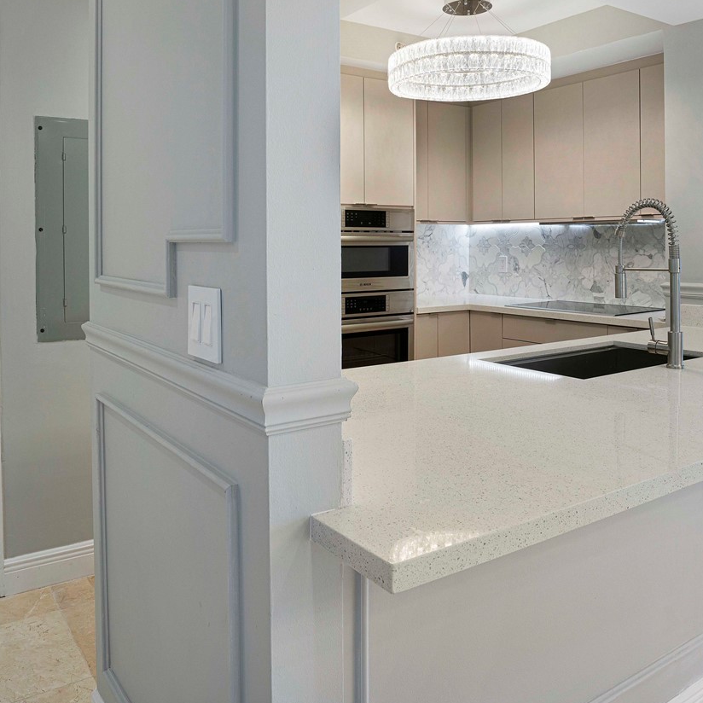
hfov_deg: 57.2
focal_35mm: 28
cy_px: 243
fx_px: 643
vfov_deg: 56.3
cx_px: 327
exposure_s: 1/50
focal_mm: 16
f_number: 8
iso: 400
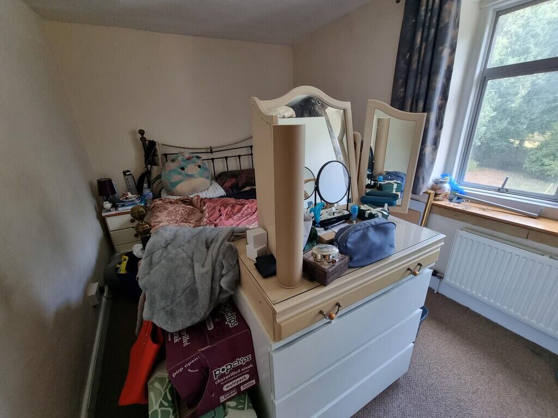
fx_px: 210
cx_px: 279
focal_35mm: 13
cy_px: 209
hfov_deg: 106.2
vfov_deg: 89.9
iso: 200
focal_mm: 2.2
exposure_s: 1/50
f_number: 2.2
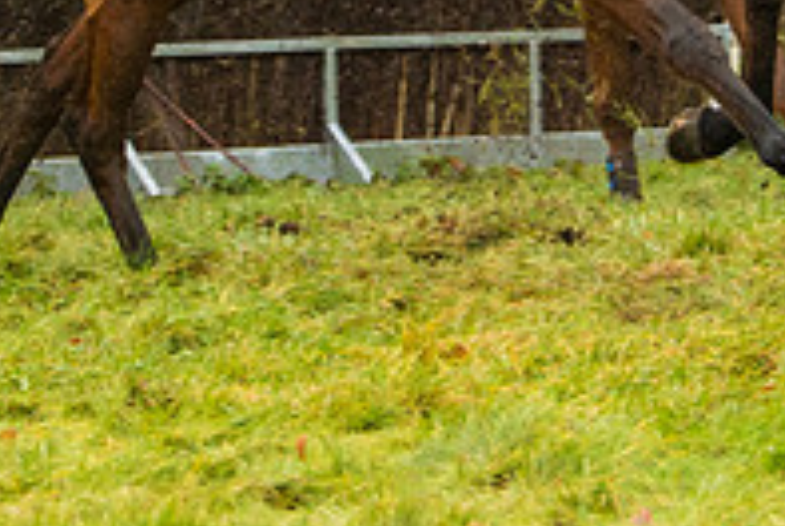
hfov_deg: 6.5
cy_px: -291
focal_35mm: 315
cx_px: 362
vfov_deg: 4.4
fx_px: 6879
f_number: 4
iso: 1000
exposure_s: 1/1000
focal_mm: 70
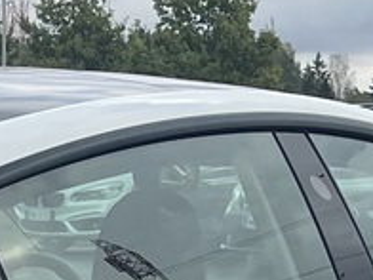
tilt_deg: -14.3
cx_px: -188
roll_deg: +0.4
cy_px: 653
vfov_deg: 7.3
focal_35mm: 191
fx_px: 2058
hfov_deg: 10.0
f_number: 1.6
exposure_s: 1/833
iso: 50
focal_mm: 5.1
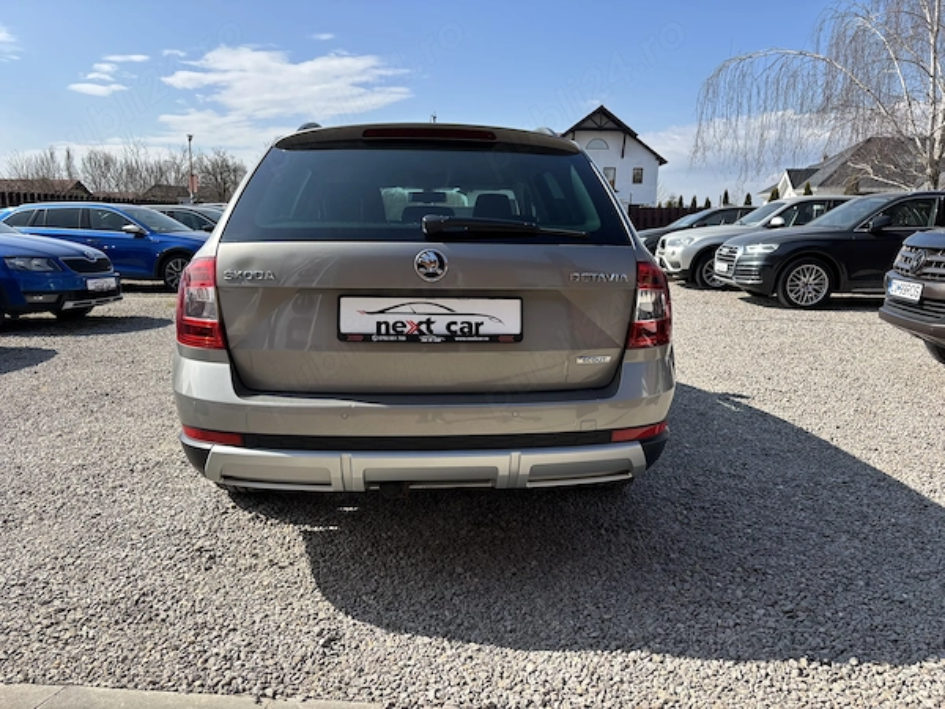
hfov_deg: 67.3
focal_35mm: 26
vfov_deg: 53.1
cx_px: 472
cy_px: 354
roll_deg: -1.1
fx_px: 710
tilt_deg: -11.3
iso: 50
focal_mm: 5.96
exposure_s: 1/2288
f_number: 1.6
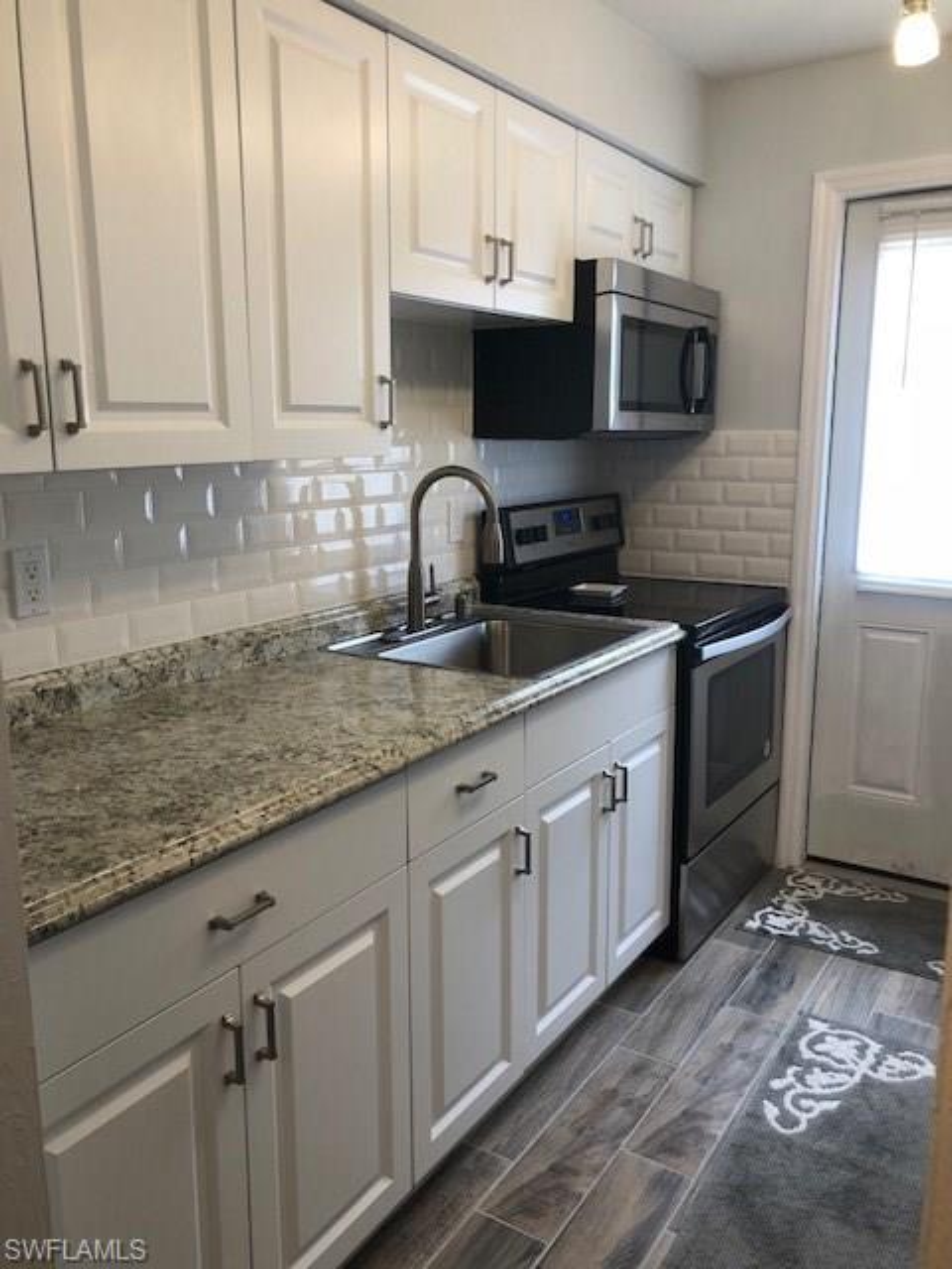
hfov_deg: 49.7
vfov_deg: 63.4
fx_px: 1027
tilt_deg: -9.9
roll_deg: +0.6
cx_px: 476
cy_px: 634
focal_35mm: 28
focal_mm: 4
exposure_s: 1/40
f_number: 1.8
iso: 25
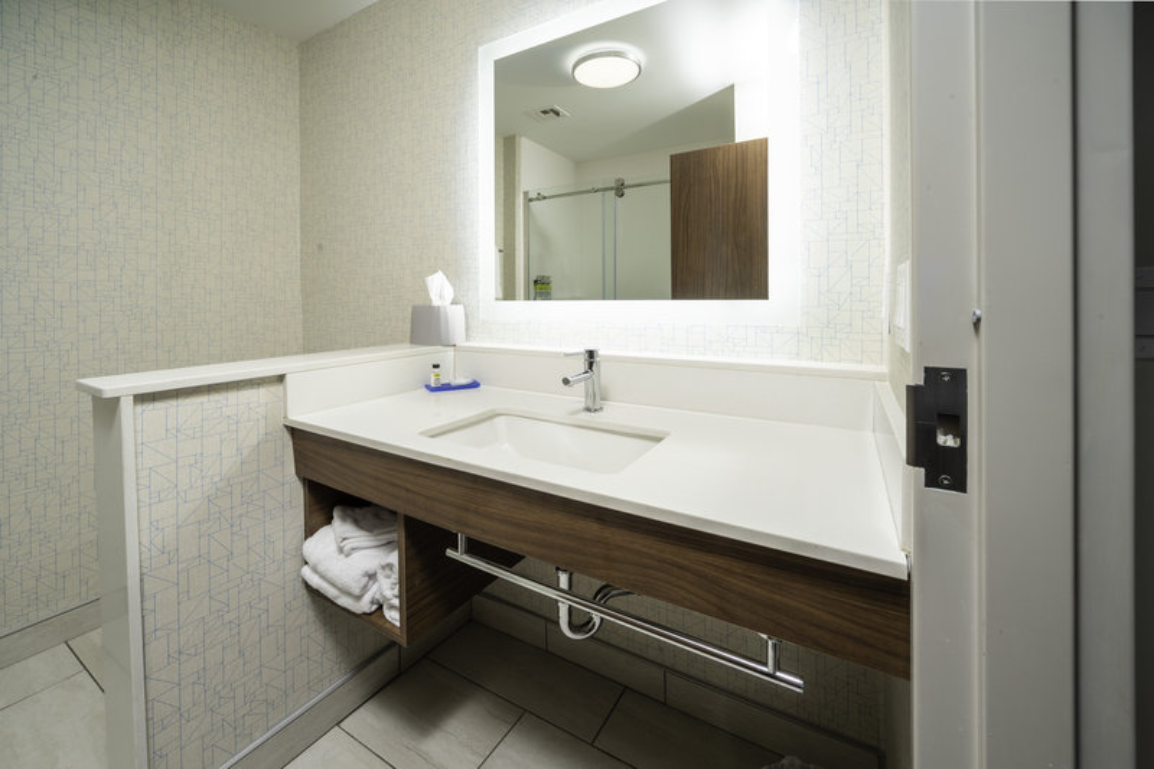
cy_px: 384
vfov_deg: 90.0
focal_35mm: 12
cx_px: 577
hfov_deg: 112.6
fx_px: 385
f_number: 14
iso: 100
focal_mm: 12
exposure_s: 1/40
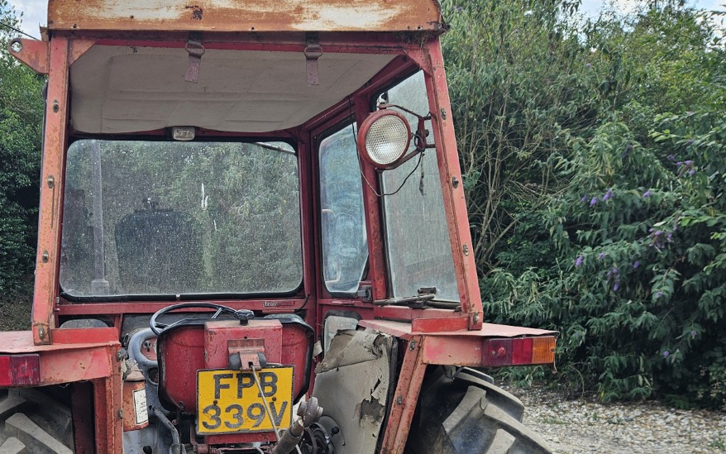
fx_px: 792
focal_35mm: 40
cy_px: 415
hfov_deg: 48.3
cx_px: 235
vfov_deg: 30.5
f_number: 1.8
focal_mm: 5.4
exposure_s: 1/314
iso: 25
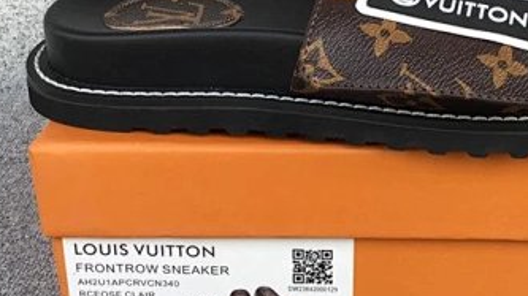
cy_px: 89
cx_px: 384
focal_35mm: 65
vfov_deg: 18.4
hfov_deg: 31.9
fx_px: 910
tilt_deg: -21.5
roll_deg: -0.5
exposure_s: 1/100
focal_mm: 3.3
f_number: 2.4
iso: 25
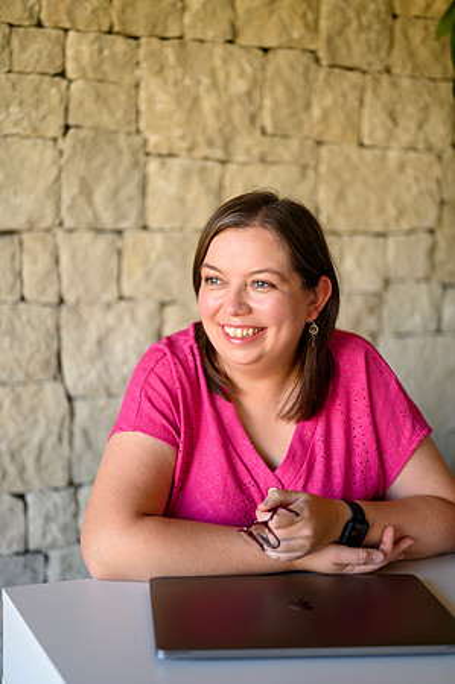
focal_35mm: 50
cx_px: 228
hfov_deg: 26.9
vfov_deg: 39.6
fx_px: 950
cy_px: 342
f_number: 1.8
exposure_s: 1/125
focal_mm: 50
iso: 100
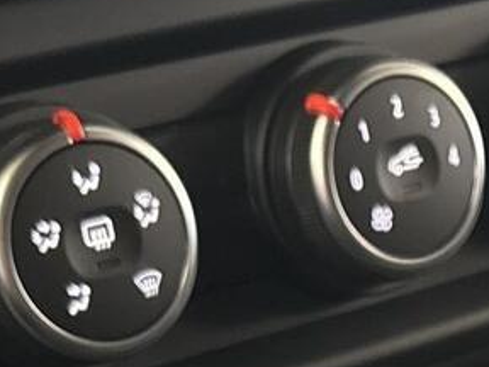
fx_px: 1836
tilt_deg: -35.7
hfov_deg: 14.9
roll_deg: -0.3
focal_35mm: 130
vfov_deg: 10.4
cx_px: 474
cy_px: 756
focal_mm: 5.96
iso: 1000
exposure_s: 1/25
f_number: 1.6
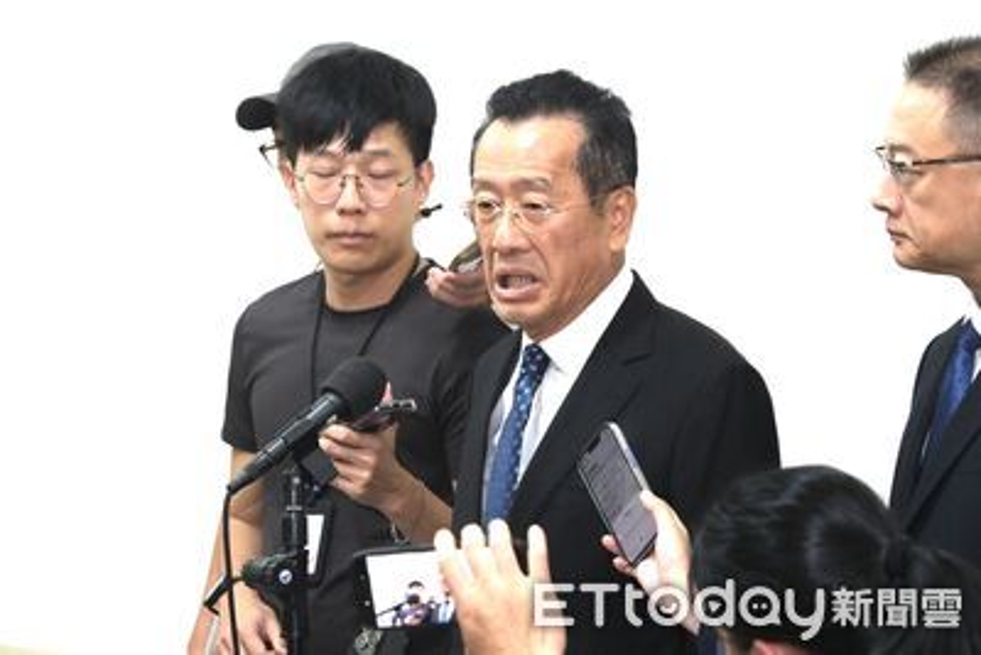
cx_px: 490
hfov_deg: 24.5
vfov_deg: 16.5
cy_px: 328
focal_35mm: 83
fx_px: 2262
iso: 1250
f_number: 2.8
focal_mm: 55
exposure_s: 1/250
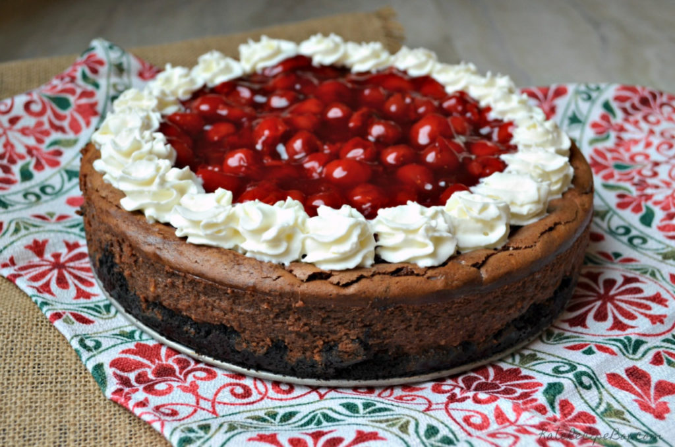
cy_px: 224
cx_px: 338
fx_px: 814
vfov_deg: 30.7
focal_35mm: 44
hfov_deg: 45.0
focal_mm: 29
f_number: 5.6
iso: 400
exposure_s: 1/125
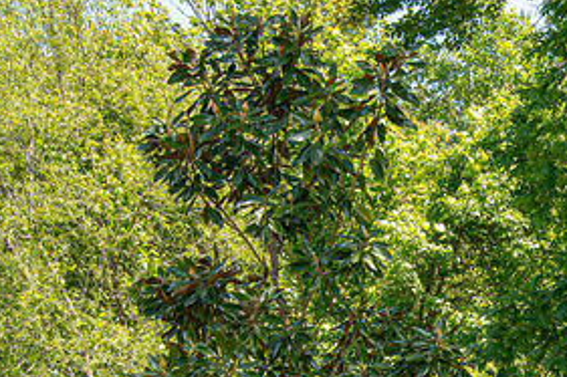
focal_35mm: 102
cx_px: 680
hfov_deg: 18.9
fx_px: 1605
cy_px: 479
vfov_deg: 13.0
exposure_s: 1/320
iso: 320
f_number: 8
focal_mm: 28
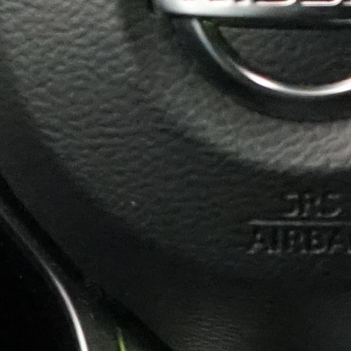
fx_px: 3396
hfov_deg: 5.9
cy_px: -155
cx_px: 298
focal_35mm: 296
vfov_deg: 5.9
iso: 6400
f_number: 4
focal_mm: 34
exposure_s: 1/60
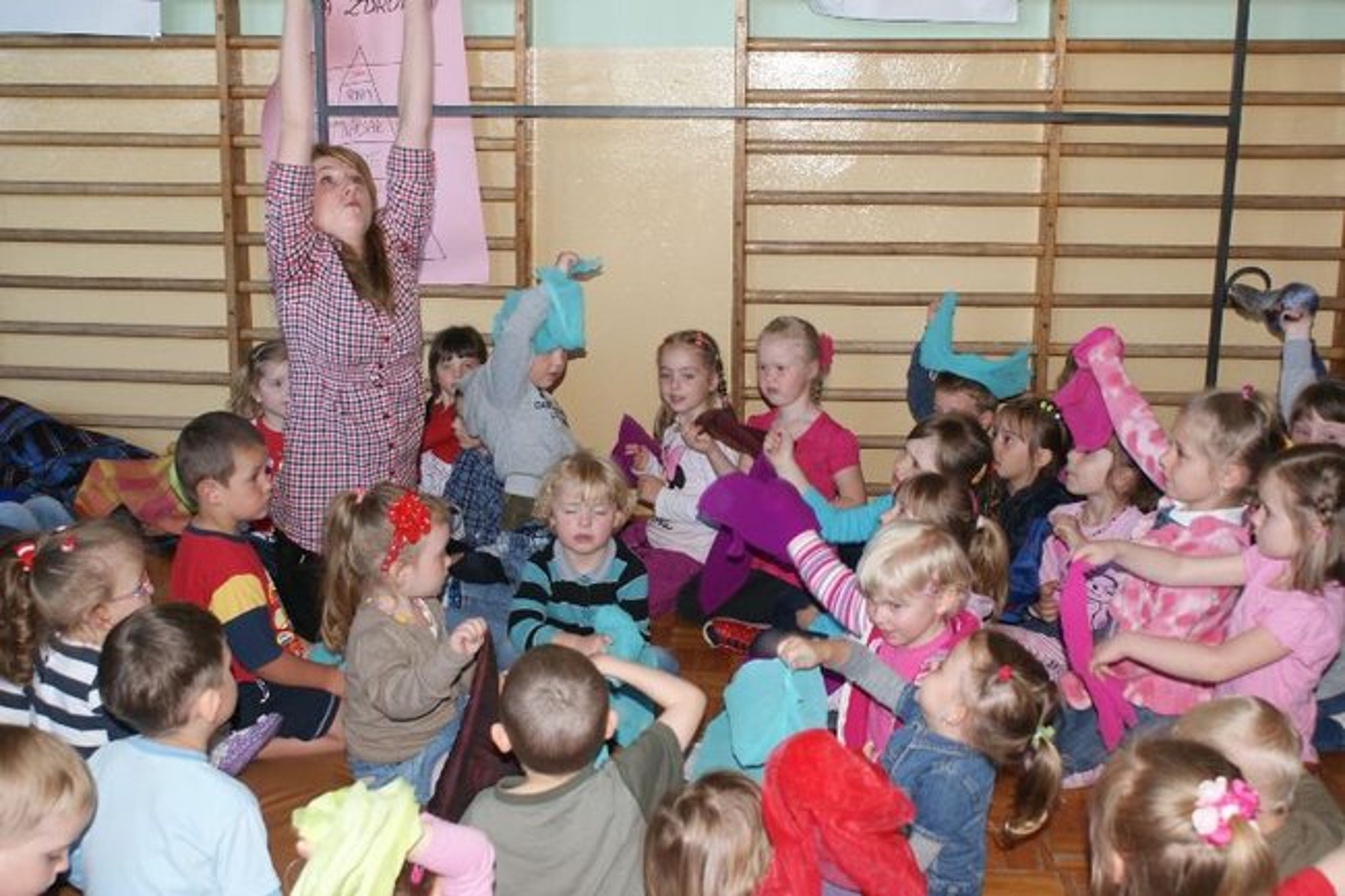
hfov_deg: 46.4
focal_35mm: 42
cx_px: 672
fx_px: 1569
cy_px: 448
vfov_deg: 31.9
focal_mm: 28
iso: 400
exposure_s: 1/60
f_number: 4.5
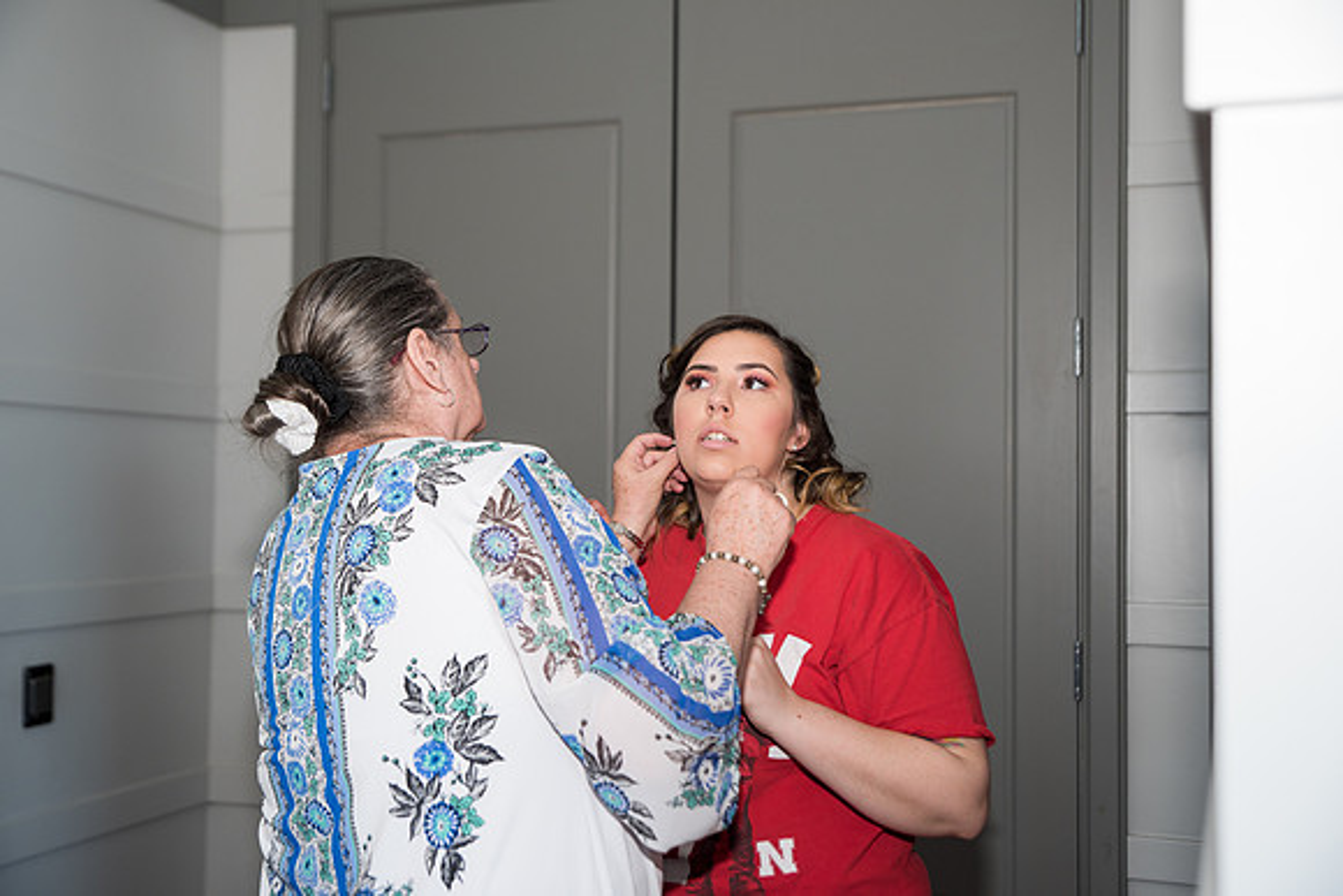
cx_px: 672
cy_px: 448
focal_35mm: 45
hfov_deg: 43.6
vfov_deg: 29.9
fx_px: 1679
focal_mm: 45
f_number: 3.2
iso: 200
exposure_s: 1/160
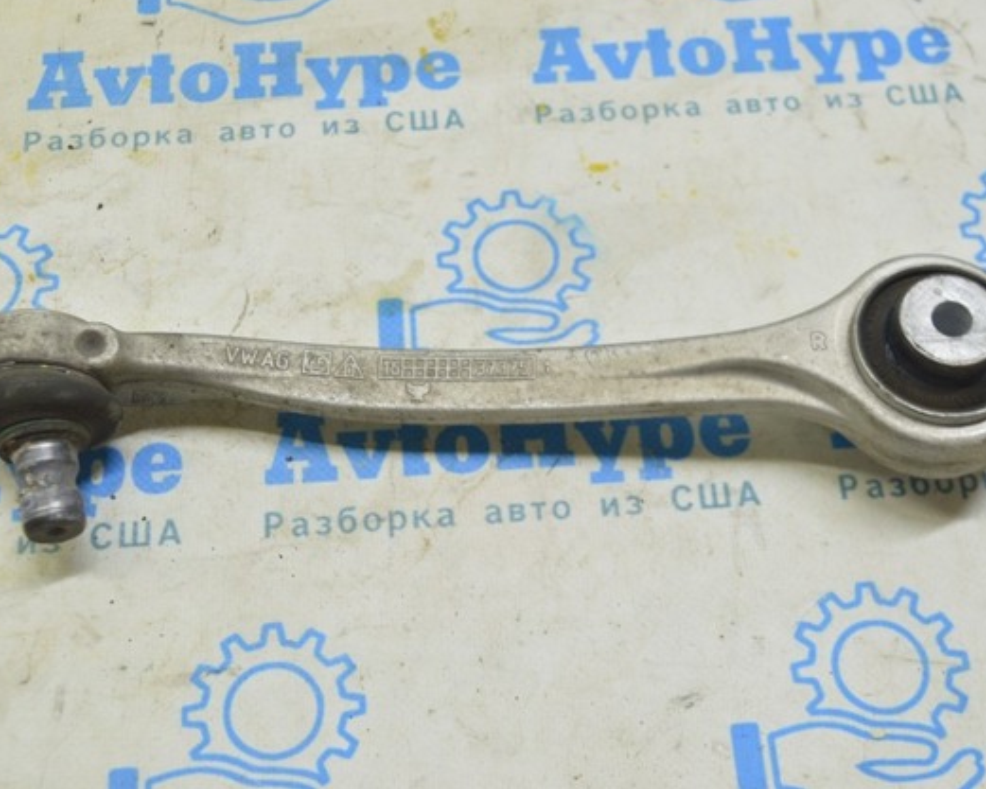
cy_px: 389
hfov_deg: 35.0
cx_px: 484
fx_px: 1564
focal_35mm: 54
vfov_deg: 28.3
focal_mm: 31
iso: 400
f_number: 5.6
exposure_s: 1/20
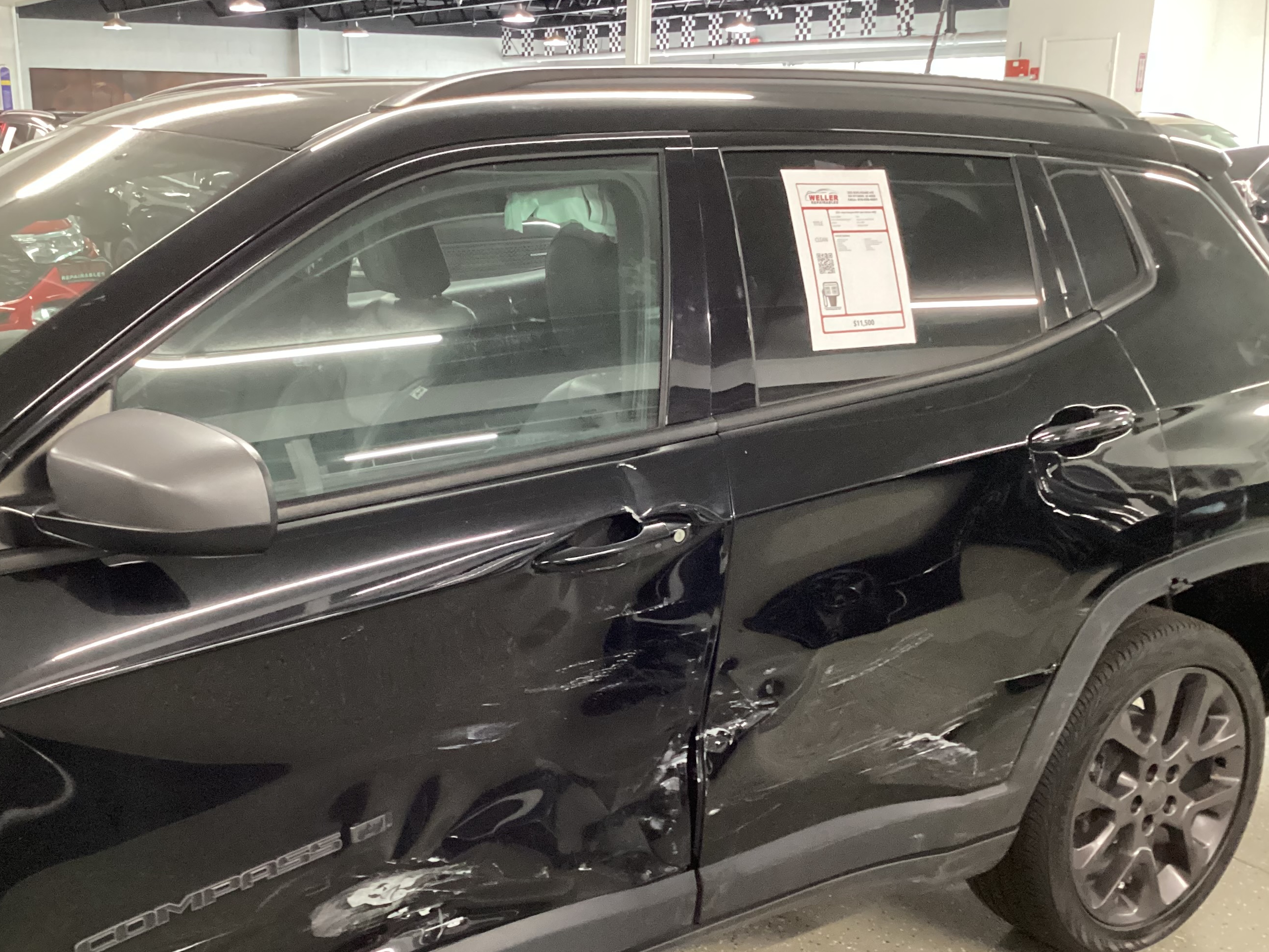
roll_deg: -0.2
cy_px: 572
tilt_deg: -17.9
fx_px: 1430
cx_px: 529
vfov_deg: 36.7
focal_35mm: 39
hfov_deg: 47.7
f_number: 2.4
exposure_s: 1/30
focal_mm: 3.3
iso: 640
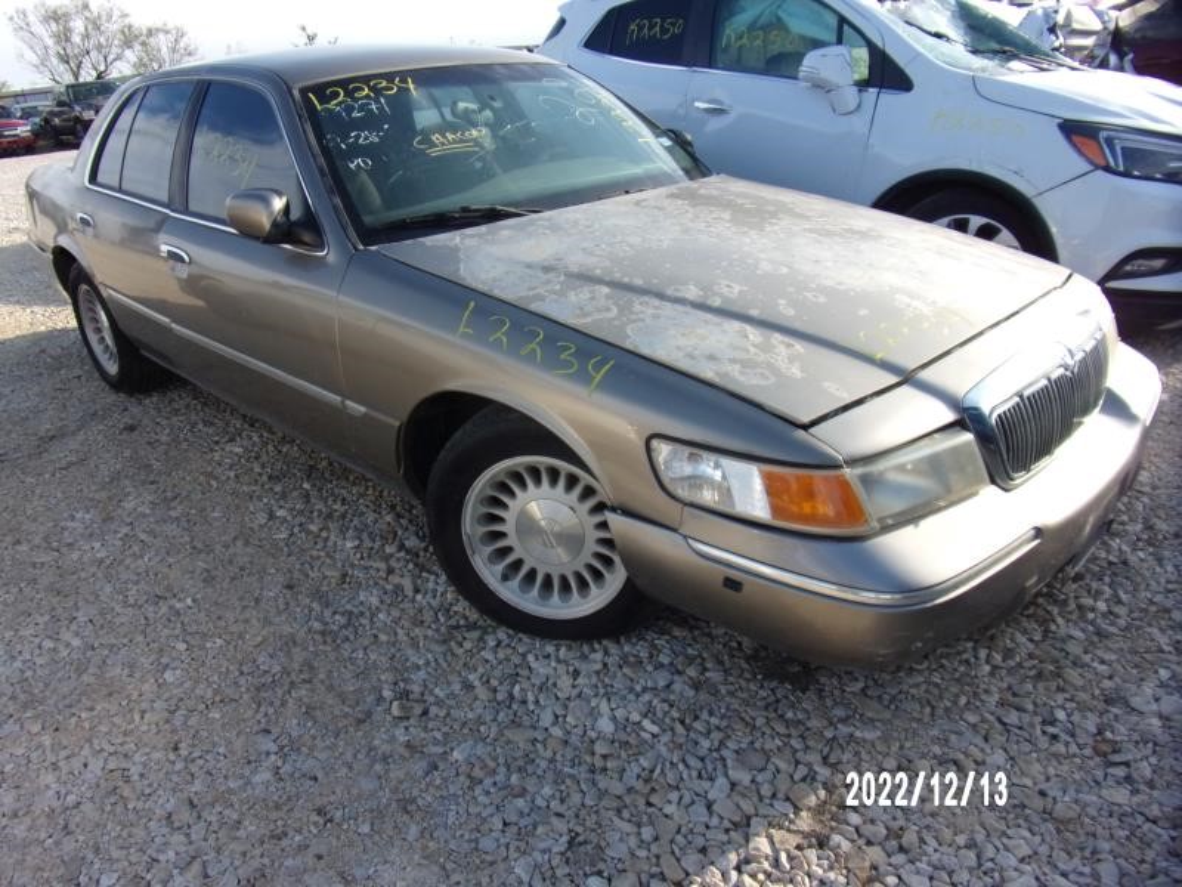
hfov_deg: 71.6
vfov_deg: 56.8
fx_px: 820
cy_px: 444
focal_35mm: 24
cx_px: 591
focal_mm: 4.3
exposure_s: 1/400
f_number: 3.3
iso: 80
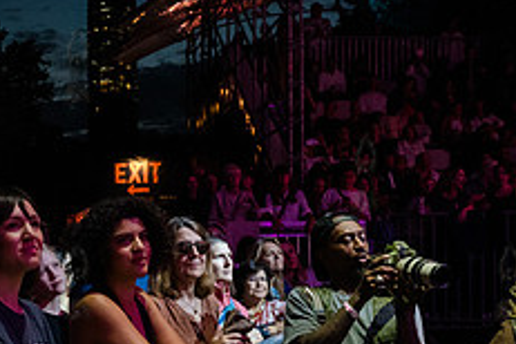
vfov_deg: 17.3
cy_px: 280
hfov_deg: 25.4
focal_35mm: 78
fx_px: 1118
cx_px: 76
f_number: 4
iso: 6400
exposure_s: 1/320
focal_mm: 31
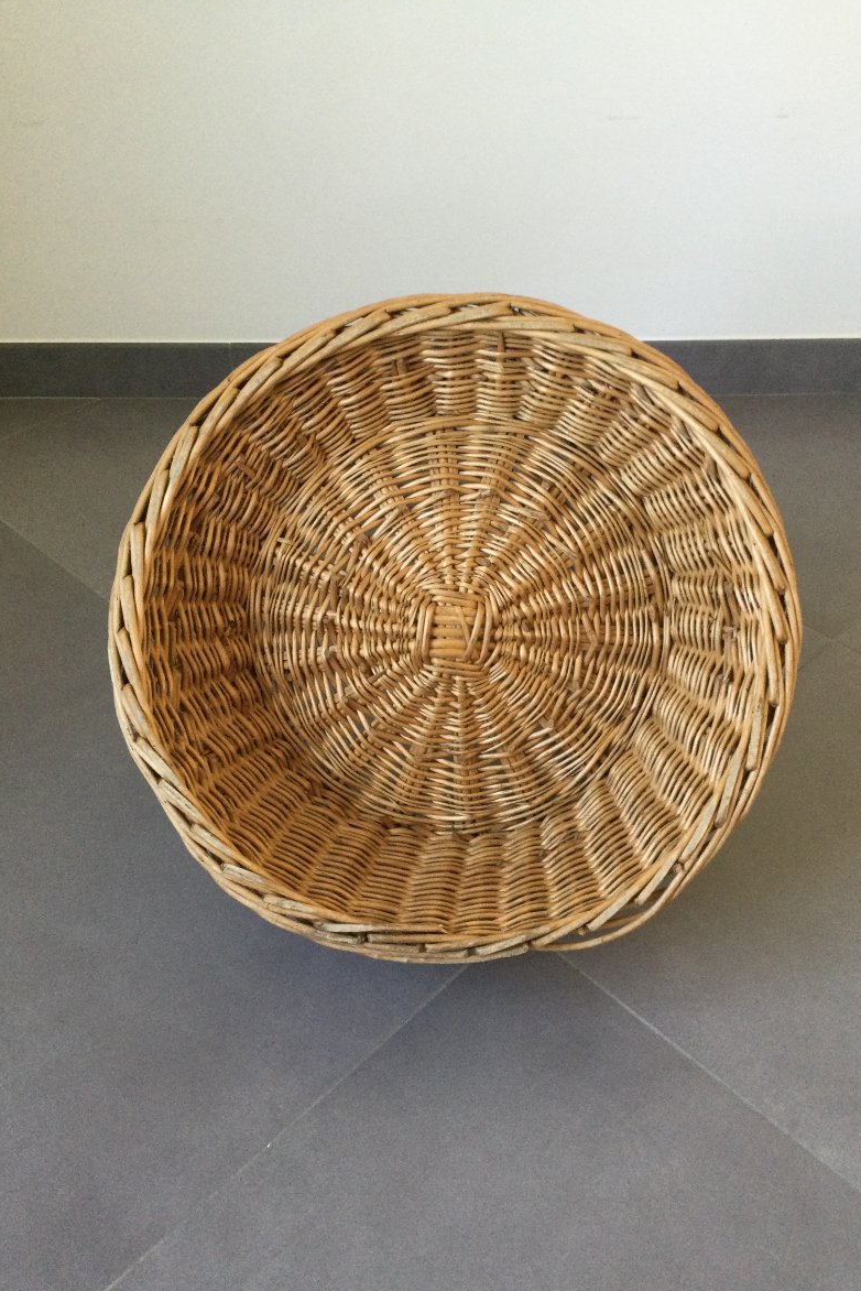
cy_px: 654
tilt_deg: -41.2
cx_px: 455
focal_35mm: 33
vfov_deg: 57.2
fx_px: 1183
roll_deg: -0.5
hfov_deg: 40.0
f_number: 2.4
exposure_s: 1/33
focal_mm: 3.3
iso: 50
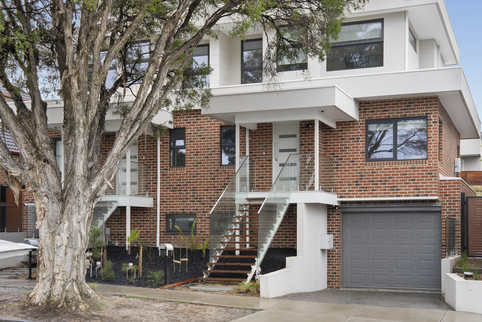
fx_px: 656
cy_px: 141
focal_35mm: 49
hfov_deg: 40.3
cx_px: 263
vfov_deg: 27.5
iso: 400
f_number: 22
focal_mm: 42
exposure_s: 1/6
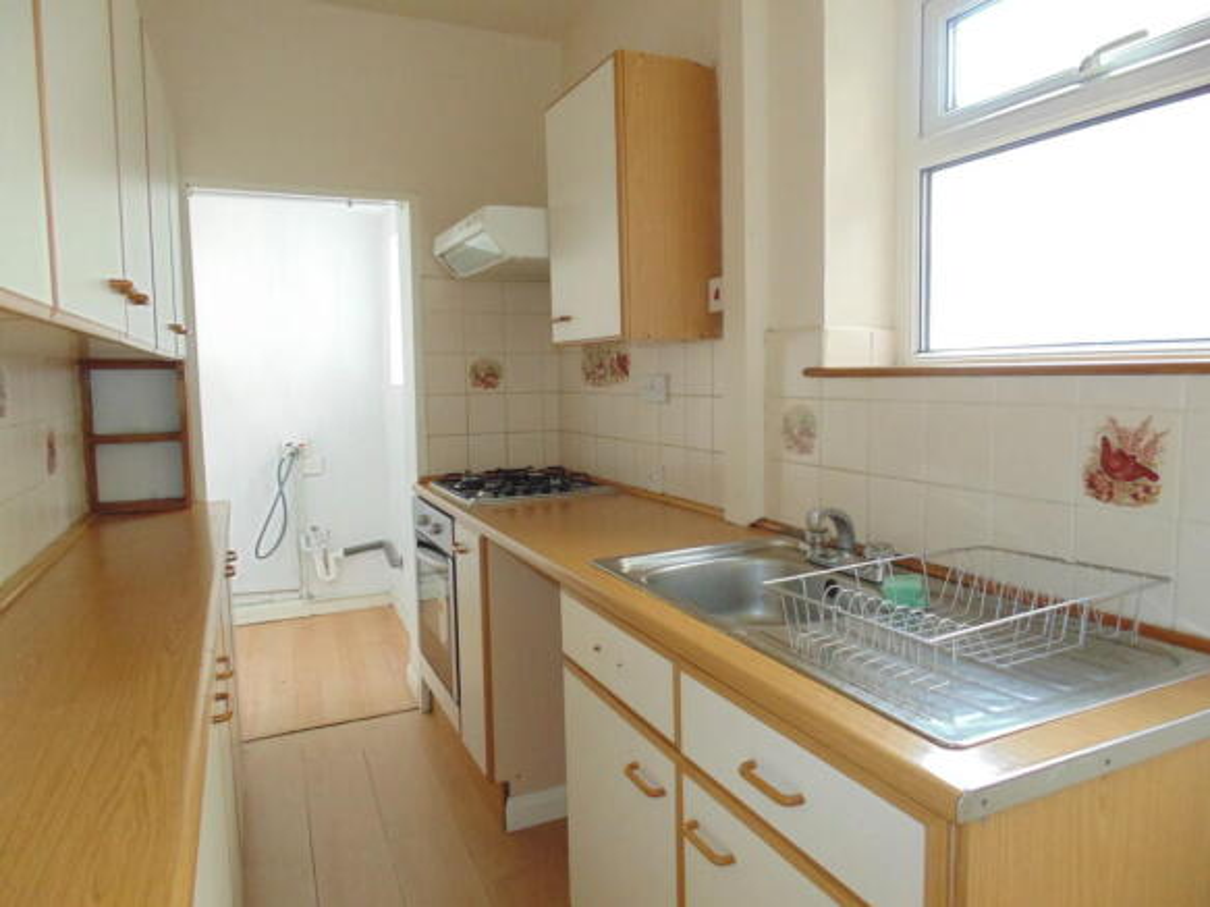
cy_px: 454
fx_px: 769
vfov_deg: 61.1
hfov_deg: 76.4
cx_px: 605
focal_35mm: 22
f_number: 3.1
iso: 320
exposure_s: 1/30
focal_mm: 4
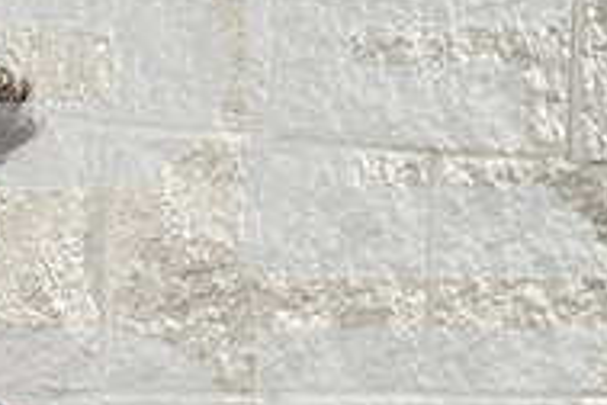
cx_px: -217
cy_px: 495
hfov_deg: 10.6
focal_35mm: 190
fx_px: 3203
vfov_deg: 7.2
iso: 250
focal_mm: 60
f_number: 5.6
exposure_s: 1/250
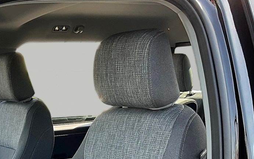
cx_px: 36
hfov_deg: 28.1
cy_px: 205
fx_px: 491
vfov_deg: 17.3
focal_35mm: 71
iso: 32
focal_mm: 3
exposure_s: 1/157
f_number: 1.8
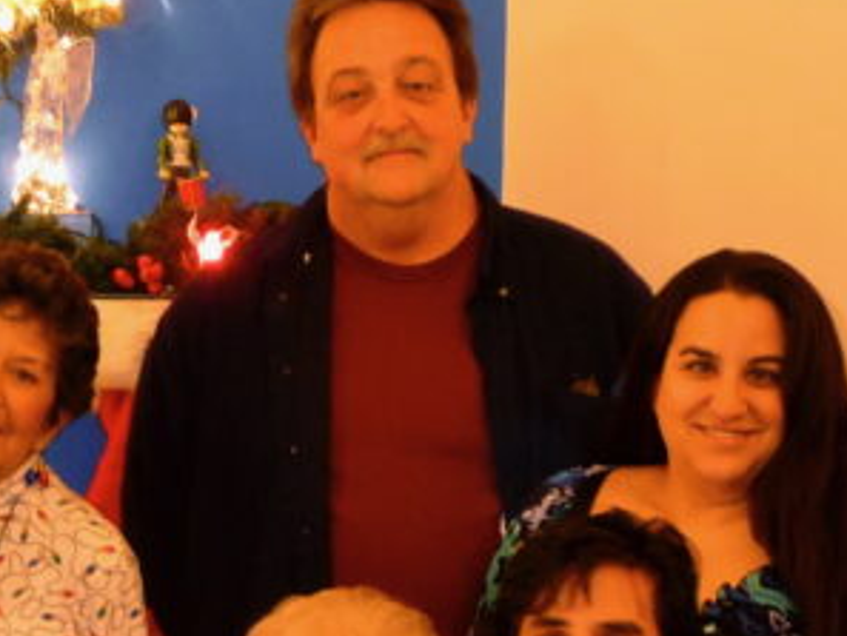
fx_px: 3794
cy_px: 761
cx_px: 222
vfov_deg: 9.5
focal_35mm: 155
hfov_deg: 12.7
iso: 160
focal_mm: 7.6
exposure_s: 1/1.6
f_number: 4.1
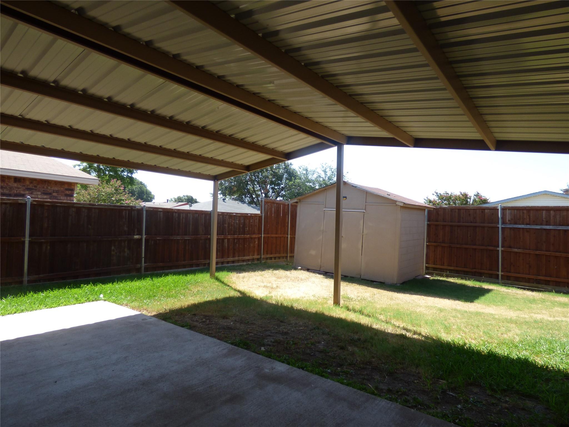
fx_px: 329
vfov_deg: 66.0
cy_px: 214
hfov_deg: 81.7
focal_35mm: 20
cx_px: 284
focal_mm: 3.58
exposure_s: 1/640
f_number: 2.8
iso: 100
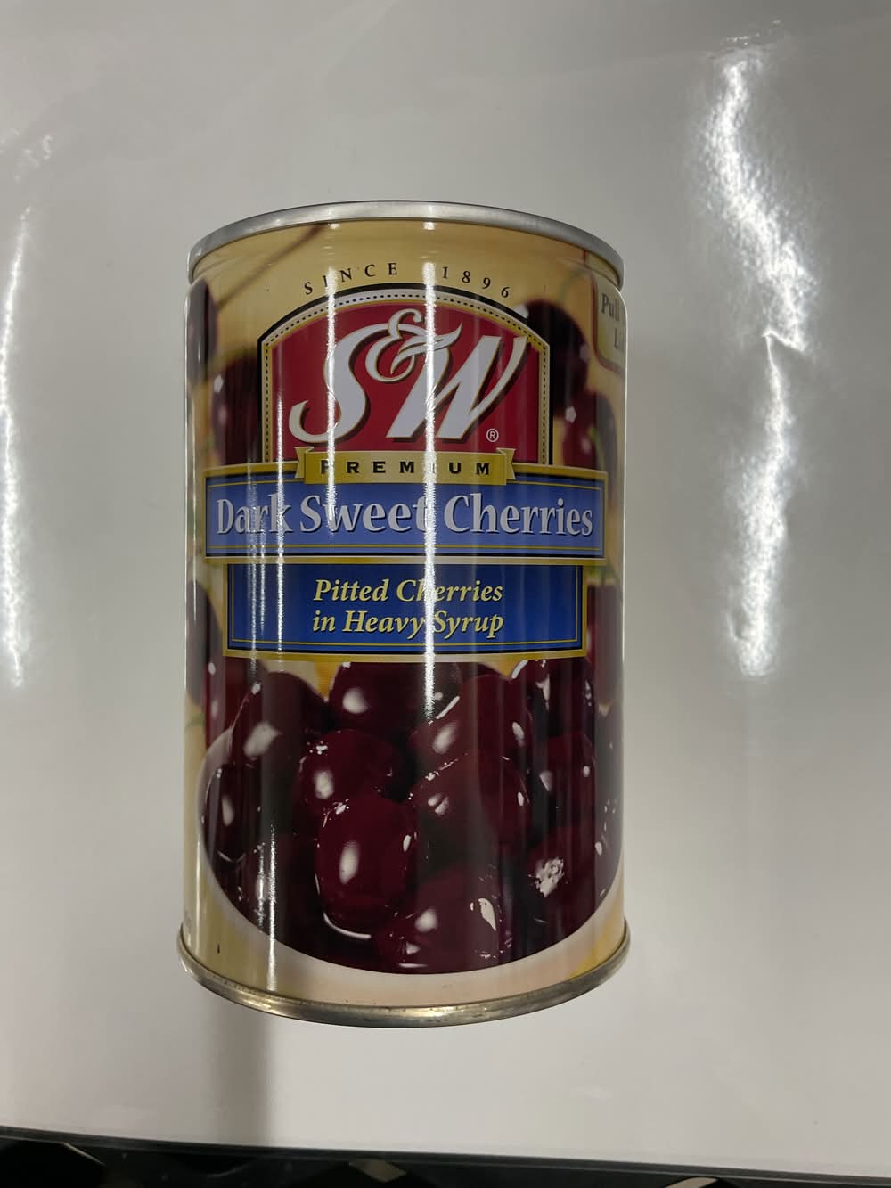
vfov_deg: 61.7
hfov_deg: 48.2
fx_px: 995
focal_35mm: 29
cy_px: 594
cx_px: 446
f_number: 1.8
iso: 50
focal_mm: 3
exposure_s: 1/120
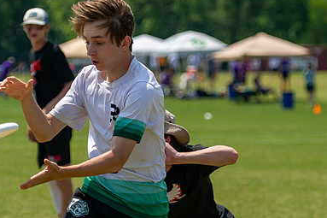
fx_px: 3187
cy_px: 113
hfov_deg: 5.9
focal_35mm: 351
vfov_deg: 3.9
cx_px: 112
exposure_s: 1/3200
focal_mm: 135
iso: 250
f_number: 4
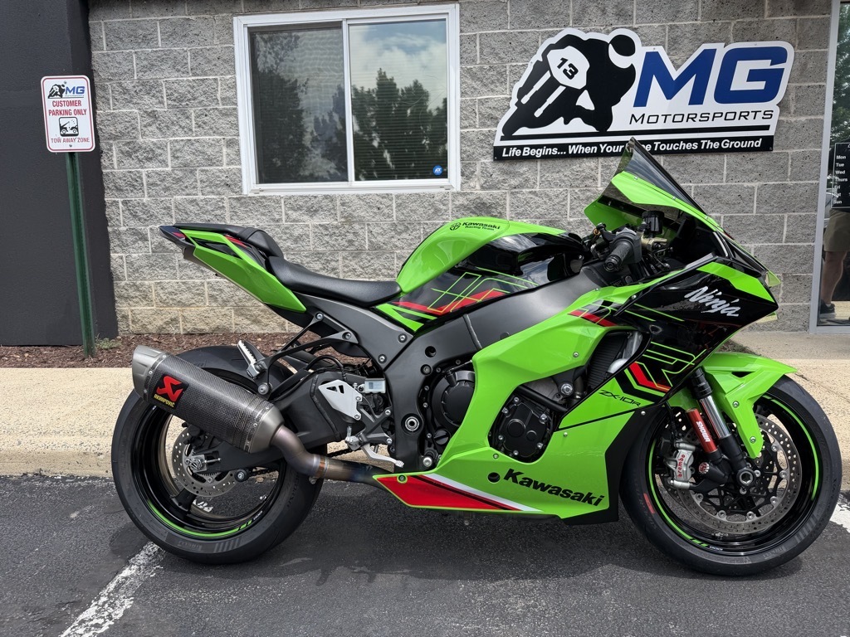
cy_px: 318
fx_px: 589
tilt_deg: -9.7
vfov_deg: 56.8
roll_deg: +1.7
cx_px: 425
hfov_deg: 71.6
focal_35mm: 24
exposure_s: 1/2525
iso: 80
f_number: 1.78
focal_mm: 6.76
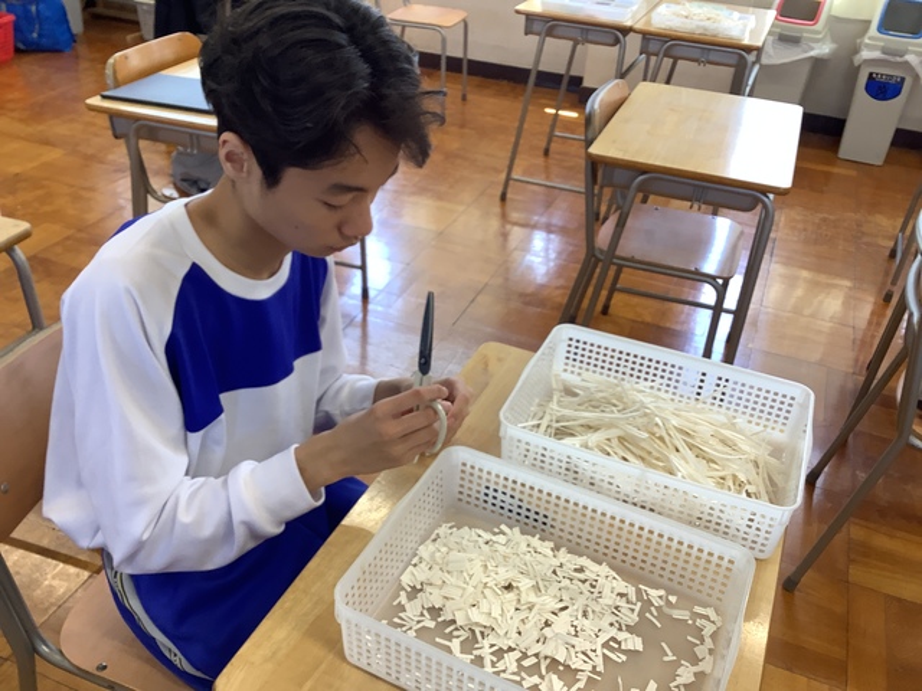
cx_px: 461
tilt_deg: -33.2
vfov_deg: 45.4
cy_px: 346
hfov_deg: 58.4
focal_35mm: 31
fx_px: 826
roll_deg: -2.7
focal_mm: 3.3
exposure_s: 1/60
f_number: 2.4
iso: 64
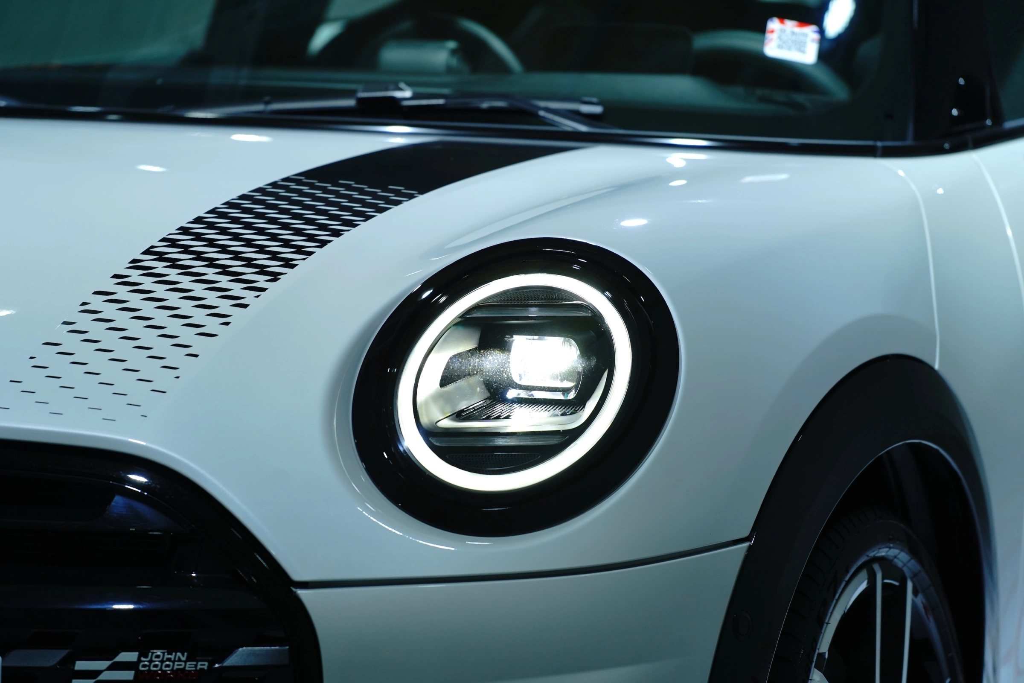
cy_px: 342
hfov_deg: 10.5
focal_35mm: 196
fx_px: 5575
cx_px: 512
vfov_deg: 7.0
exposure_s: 1/200
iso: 320
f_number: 4
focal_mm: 196
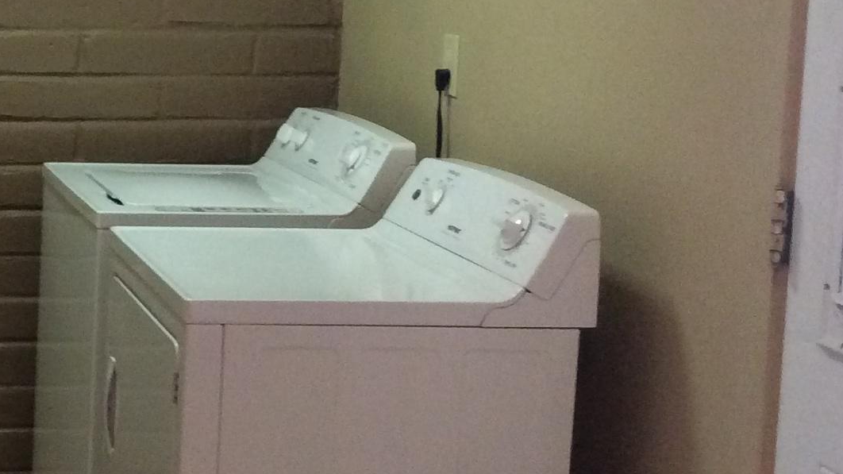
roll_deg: -1.9
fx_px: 1900
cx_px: -67
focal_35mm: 85
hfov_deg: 23.6
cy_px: 165
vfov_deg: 14.2
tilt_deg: -9.3
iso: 200
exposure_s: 1/24
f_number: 2.4
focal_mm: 3.3
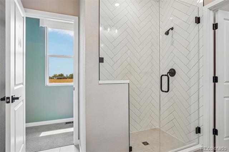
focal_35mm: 16
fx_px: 105
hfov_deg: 95.0
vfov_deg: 72.0
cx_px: 114
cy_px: 76
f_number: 8
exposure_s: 1/30
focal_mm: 11
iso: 100
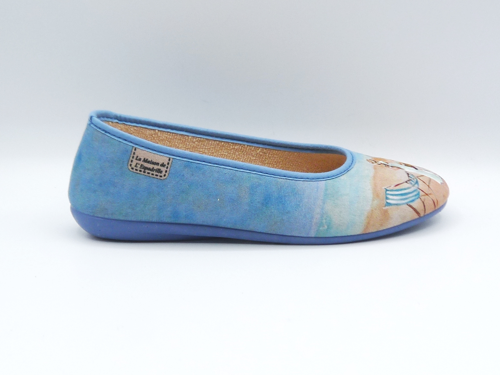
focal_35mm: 48
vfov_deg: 30.3
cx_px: 250
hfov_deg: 39.7
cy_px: 188
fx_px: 693
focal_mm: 4.8
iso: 100
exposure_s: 1/200
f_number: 4.5
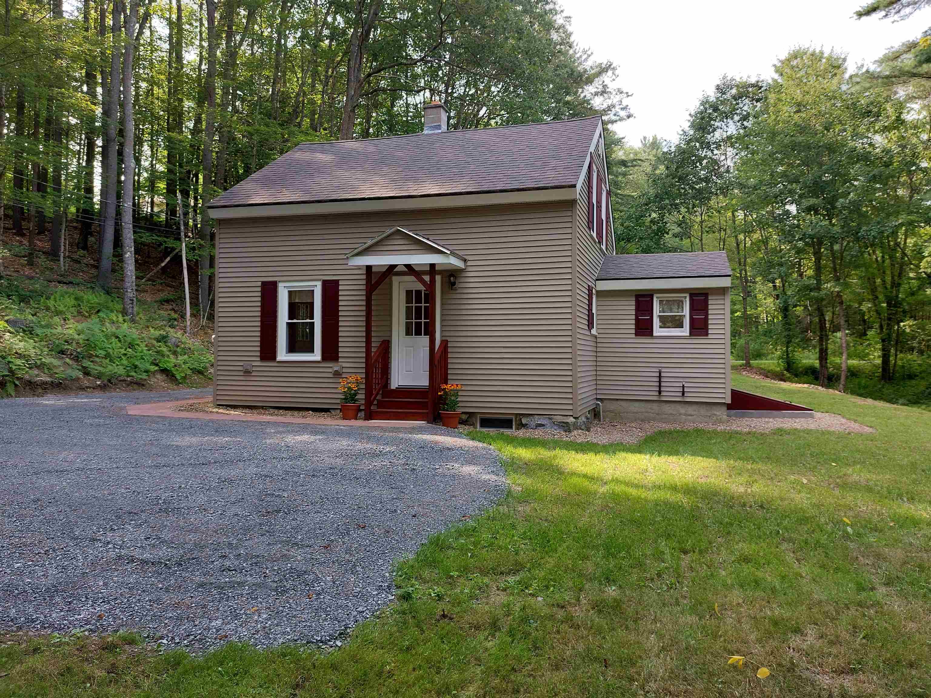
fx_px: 645
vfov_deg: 56.8
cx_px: 466
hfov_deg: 71.6
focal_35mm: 24
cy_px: 349
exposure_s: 1/120
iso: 32
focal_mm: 5.23
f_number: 1.8
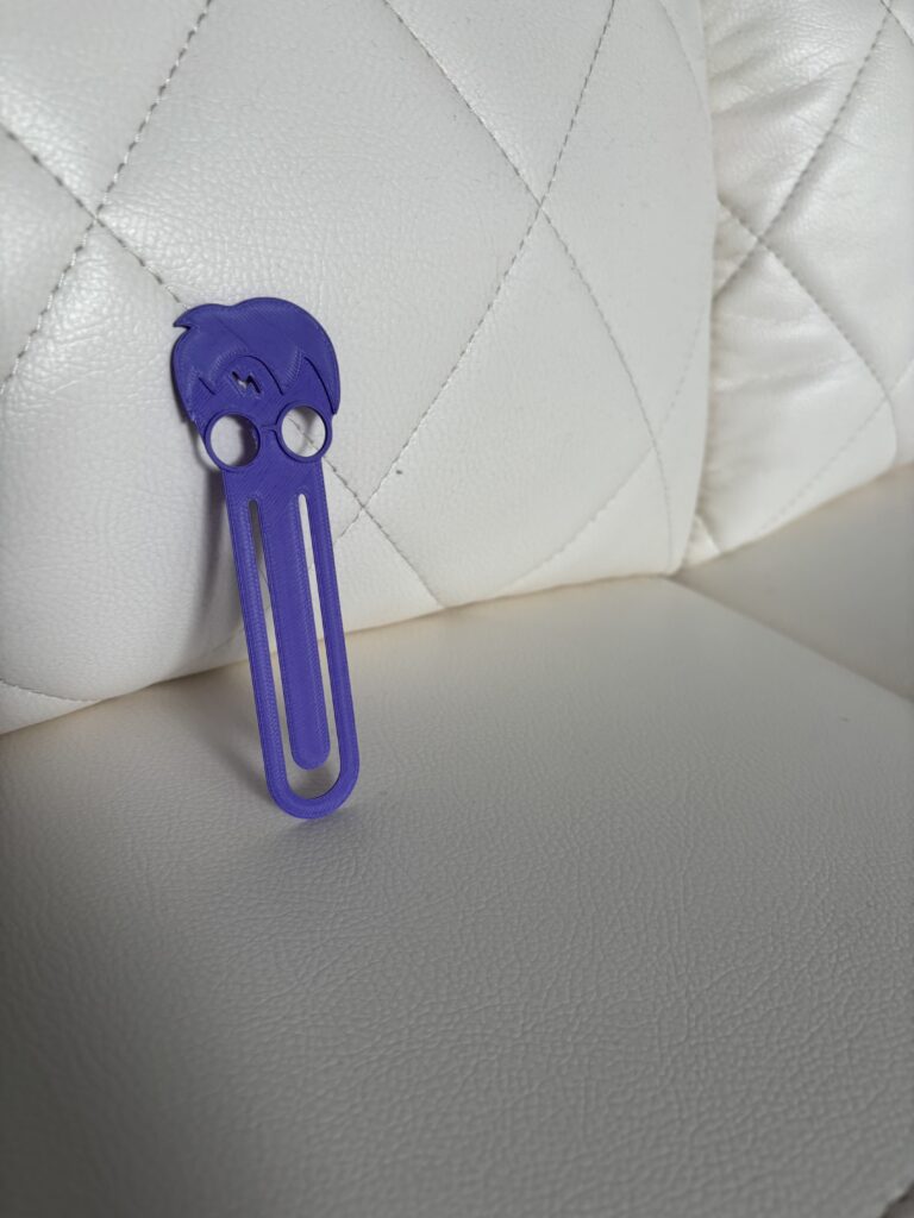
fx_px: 915
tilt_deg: -33.3
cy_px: 609
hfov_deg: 53.1
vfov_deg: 67.3
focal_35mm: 26
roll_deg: -6.8
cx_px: 457
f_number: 1.6
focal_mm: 5.96
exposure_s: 1/120
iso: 64
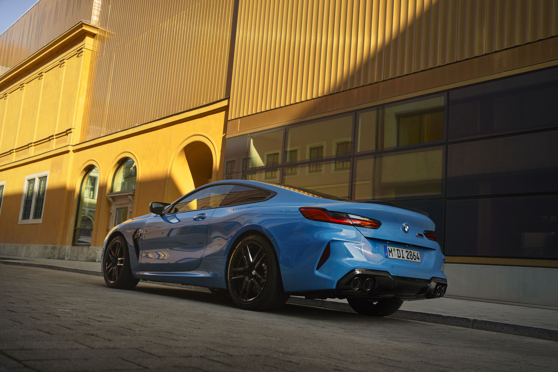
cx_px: 279
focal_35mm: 35
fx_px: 542
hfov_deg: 54.4
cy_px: 186
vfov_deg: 37.9
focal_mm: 35
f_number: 5
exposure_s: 1/800
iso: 500
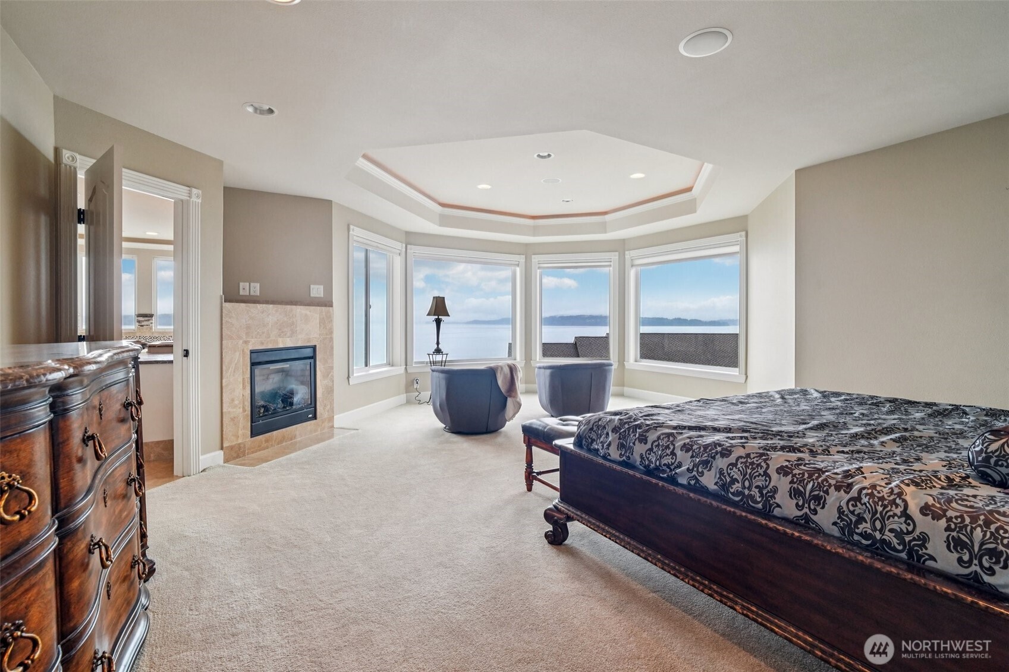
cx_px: 504
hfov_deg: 96.7
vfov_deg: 73.7
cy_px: 336
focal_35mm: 16
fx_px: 448
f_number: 8
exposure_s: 1/125
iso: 1600
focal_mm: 16
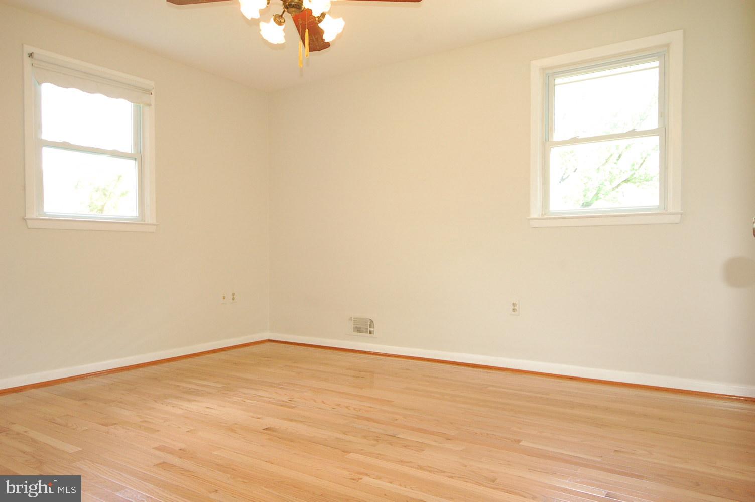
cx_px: 378
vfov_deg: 50.3
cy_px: 251
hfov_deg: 70.5
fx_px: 534
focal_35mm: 26
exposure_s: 1/60
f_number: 7.1
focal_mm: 17
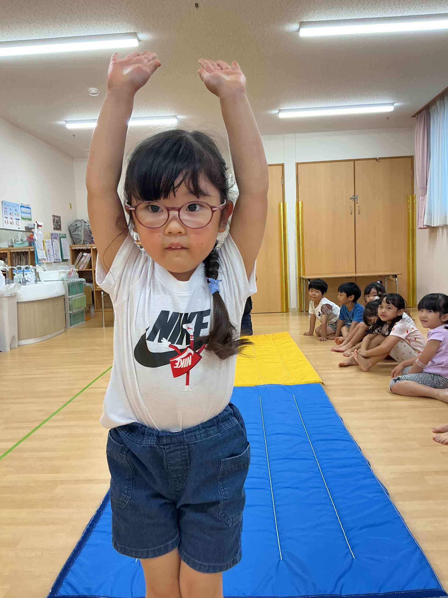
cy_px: 299
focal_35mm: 29
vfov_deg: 61.7
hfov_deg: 48.2
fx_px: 500
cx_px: 224
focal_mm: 3
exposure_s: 1/60
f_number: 1.8
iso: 50
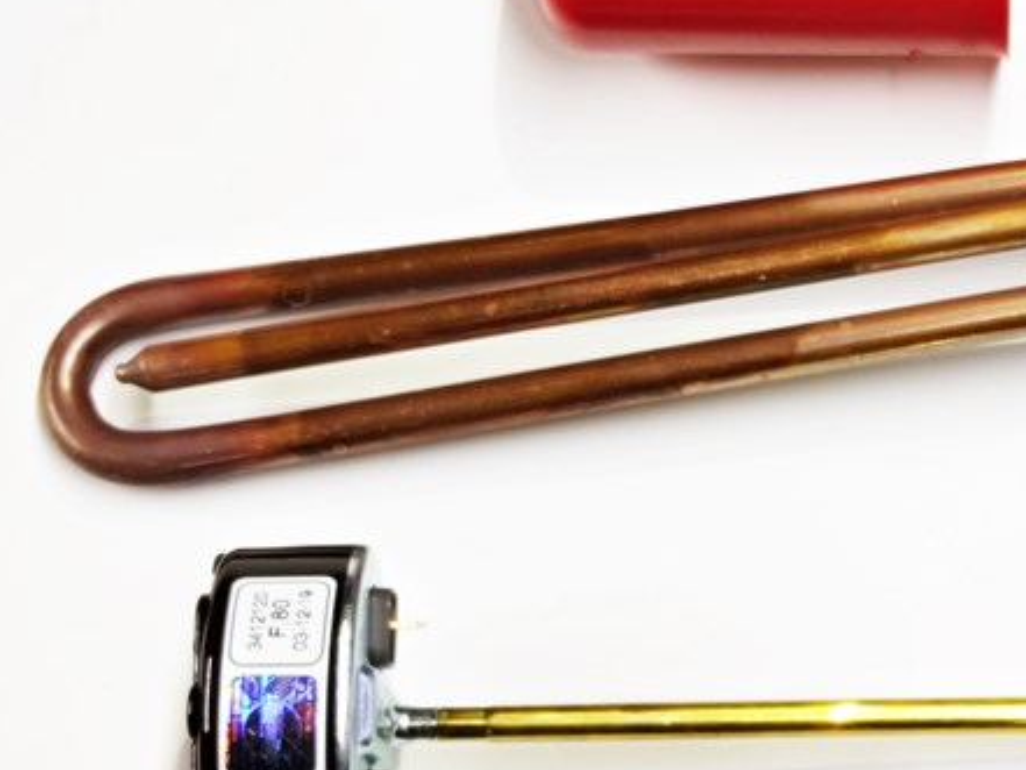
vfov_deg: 24.7
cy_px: 247
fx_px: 1749
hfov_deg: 30.3
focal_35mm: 59
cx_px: 1042
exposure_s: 1/33
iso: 205
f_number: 1.79
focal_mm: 4.74
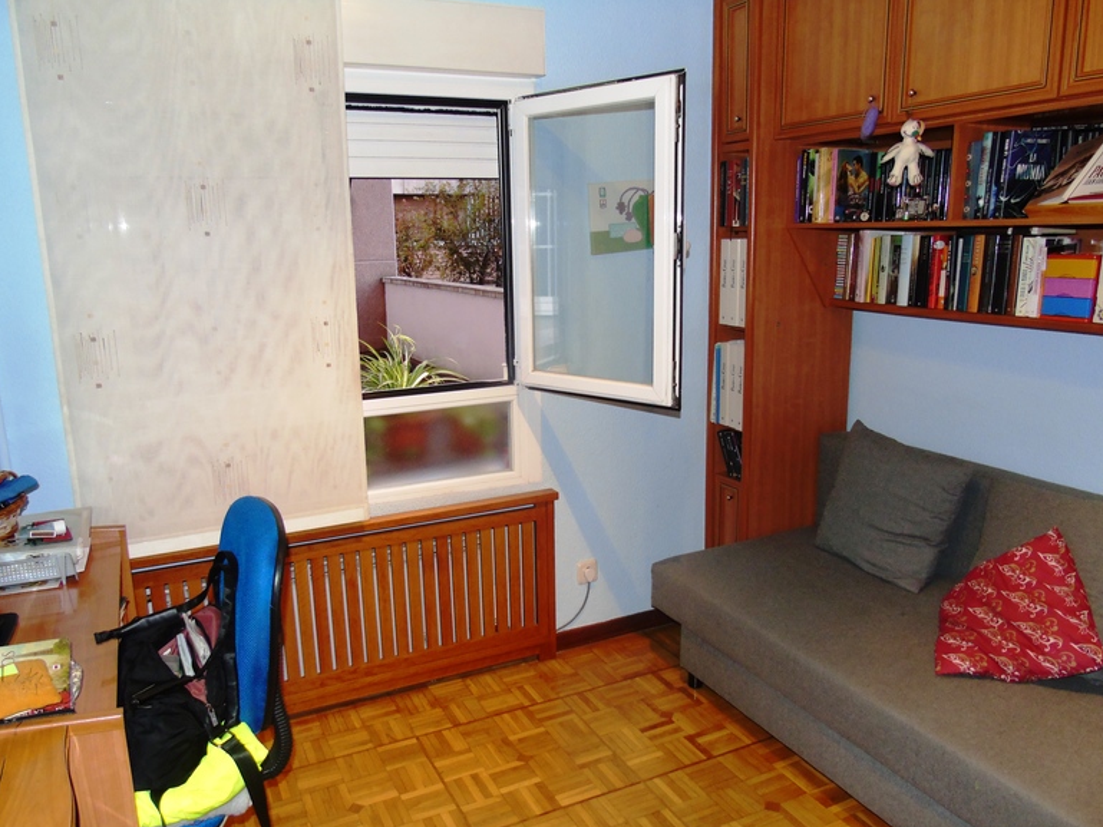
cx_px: 539
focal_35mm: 26
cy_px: 427
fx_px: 829
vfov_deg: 53.1
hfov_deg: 67.3
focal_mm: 4.4
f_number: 3.4
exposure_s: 1/30
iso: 200
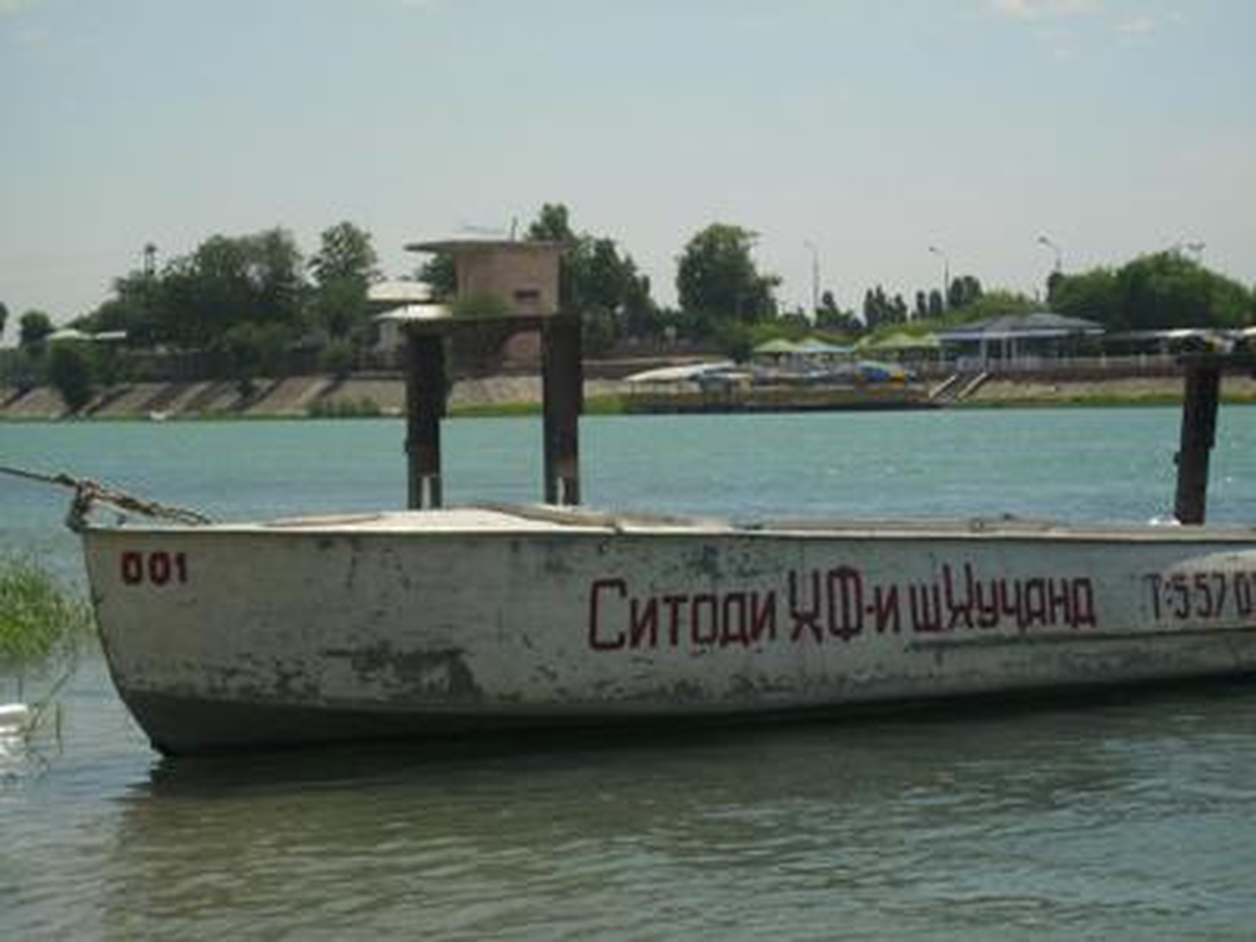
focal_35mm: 78
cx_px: 628
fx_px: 2830
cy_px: 471
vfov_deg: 18.9
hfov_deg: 25.0
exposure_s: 1/284
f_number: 9.5
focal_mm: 15.3
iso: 50
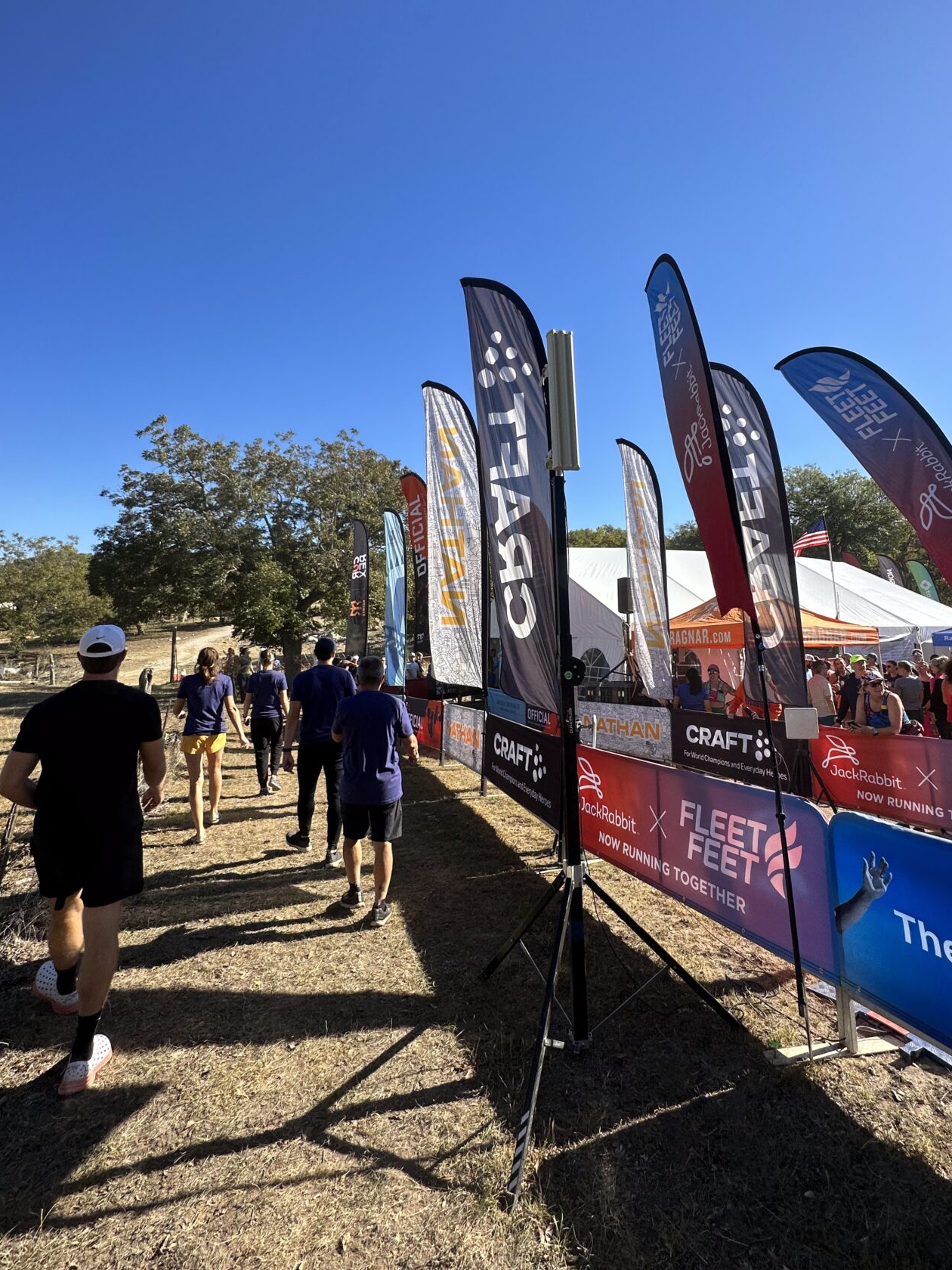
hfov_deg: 77.8
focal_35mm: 16
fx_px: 587
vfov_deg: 94.0
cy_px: 555
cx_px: 536
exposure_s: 1/1261
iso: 50
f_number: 2.2
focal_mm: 2.22
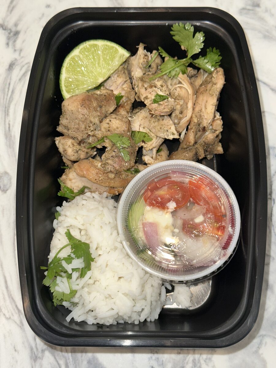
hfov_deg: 30.3
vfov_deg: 39.7
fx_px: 510
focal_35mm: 48
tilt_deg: -74.1
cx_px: 138
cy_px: 184
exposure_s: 1/51
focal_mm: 6.86
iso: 40
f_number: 1.78
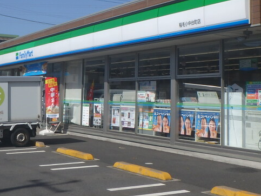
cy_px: 47
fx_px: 505
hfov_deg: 28.9
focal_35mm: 67
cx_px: 107
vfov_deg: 21.7
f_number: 8.1
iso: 125
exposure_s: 1/400
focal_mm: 6
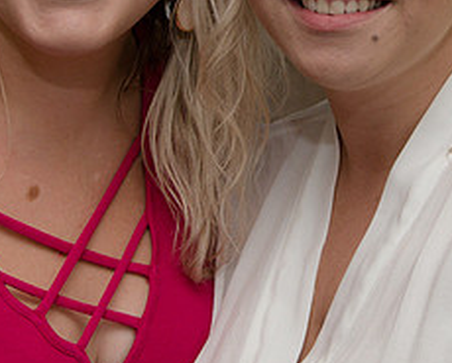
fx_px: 1756
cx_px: 320
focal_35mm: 131
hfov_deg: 14.6
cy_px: -10
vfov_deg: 11.7
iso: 200
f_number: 4
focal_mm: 32
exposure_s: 1/320
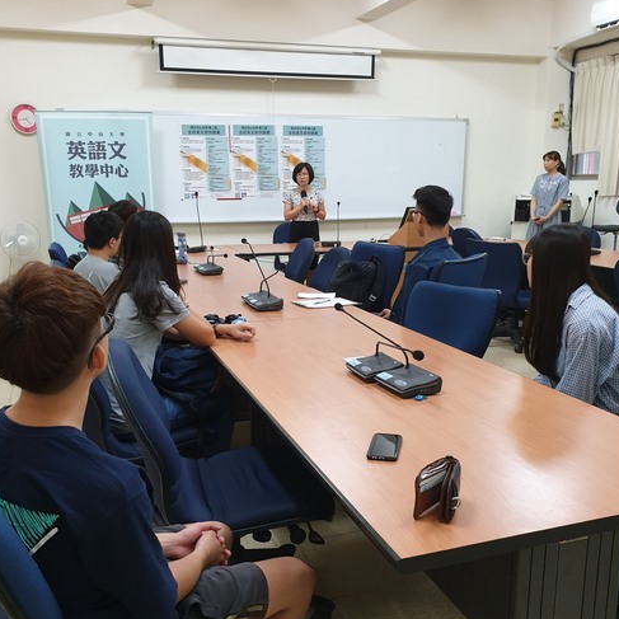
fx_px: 668
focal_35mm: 33
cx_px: 310
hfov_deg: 49.7
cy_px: 355
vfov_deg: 49.6
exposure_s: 1/60
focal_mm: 4.3
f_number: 2.4
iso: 400
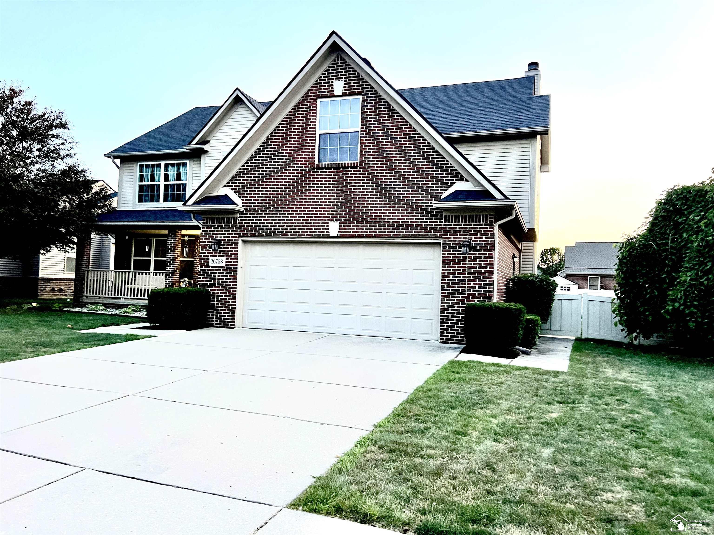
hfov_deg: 67.3
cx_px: 357
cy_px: 268
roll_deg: -2.6
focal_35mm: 26
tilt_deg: +0.8
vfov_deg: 53.1
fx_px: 536
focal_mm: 5.7
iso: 500
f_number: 1.5
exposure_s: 1/53
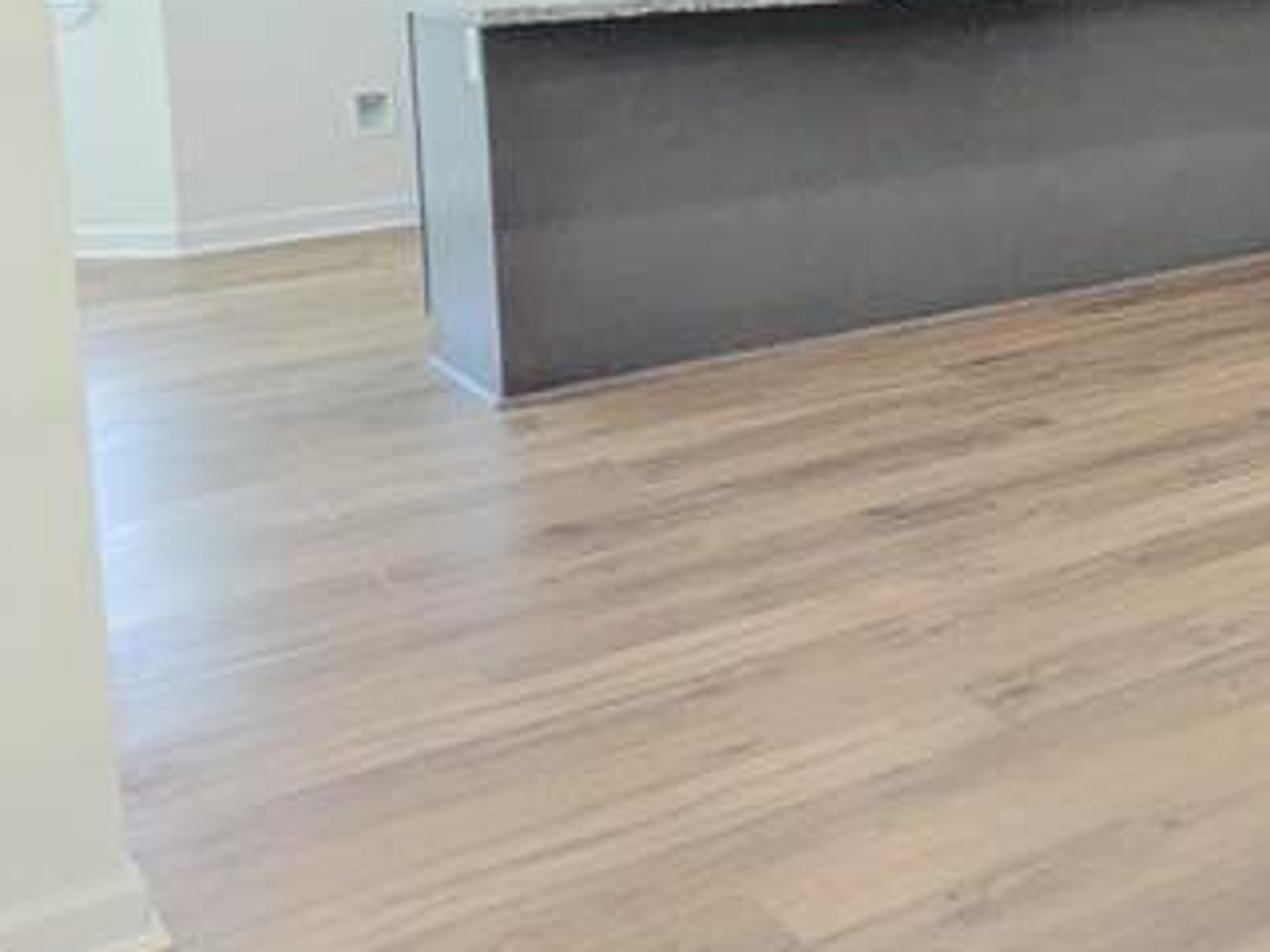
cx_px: 1818
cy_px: -20
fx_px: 2055
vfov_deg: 24.8
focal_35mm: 56
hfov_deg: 26.6
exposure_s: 1/180
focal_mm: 1.83
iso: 52
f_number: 2.2
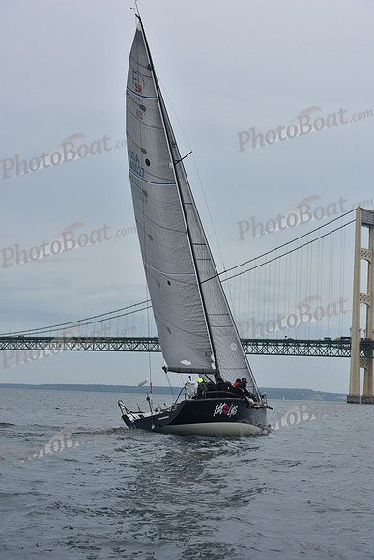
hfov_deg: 19.5
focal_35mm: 70
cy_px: 280
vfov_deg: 28.8
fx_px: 1090
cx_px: 187
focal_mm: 70
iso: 250
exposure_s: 1/800
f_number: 9
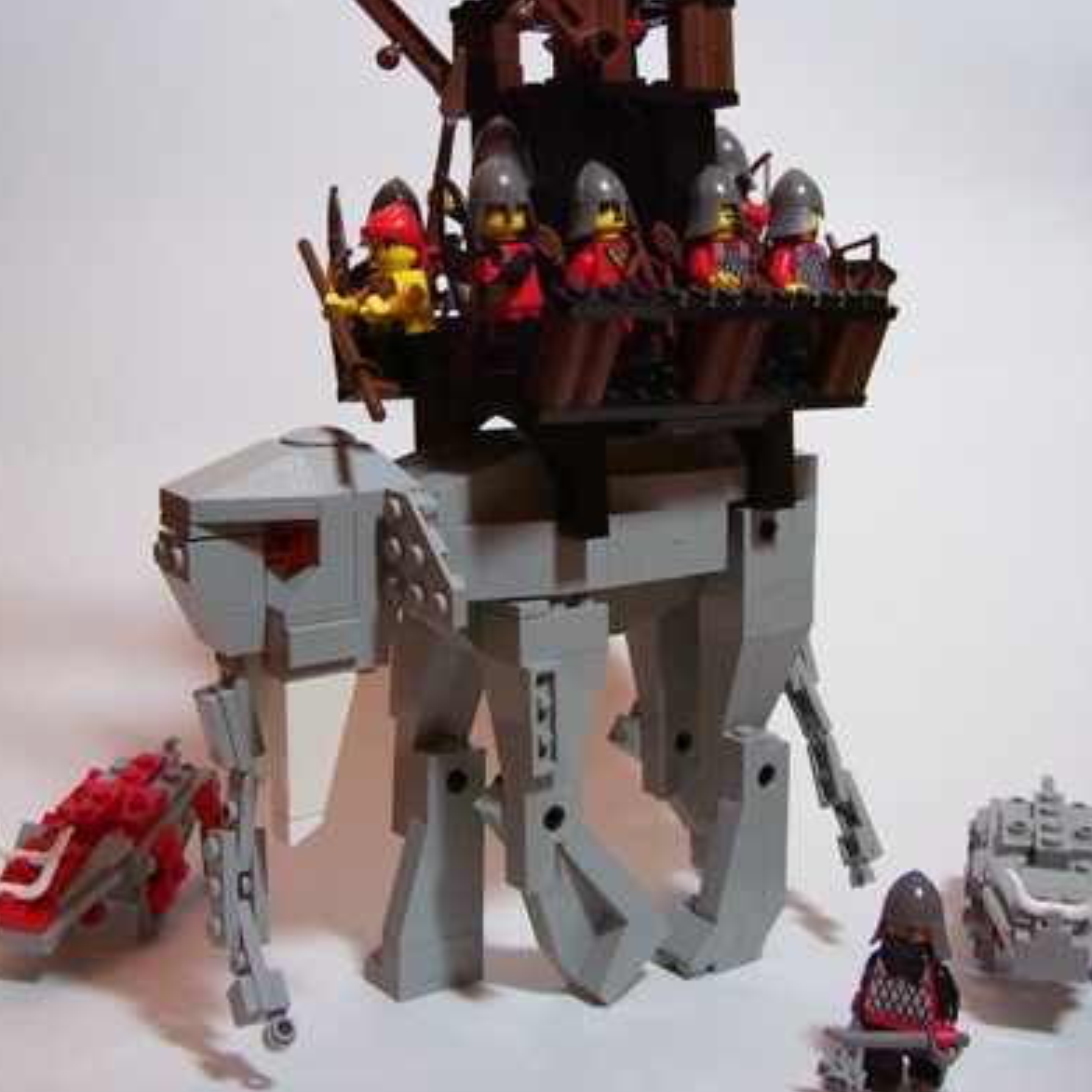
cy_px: 451
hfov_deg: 40.9
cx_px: 539
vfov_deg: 40.8
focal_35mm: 41
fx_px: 1463
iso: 160
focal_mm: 5.6
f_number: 2.7
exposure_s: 1/20
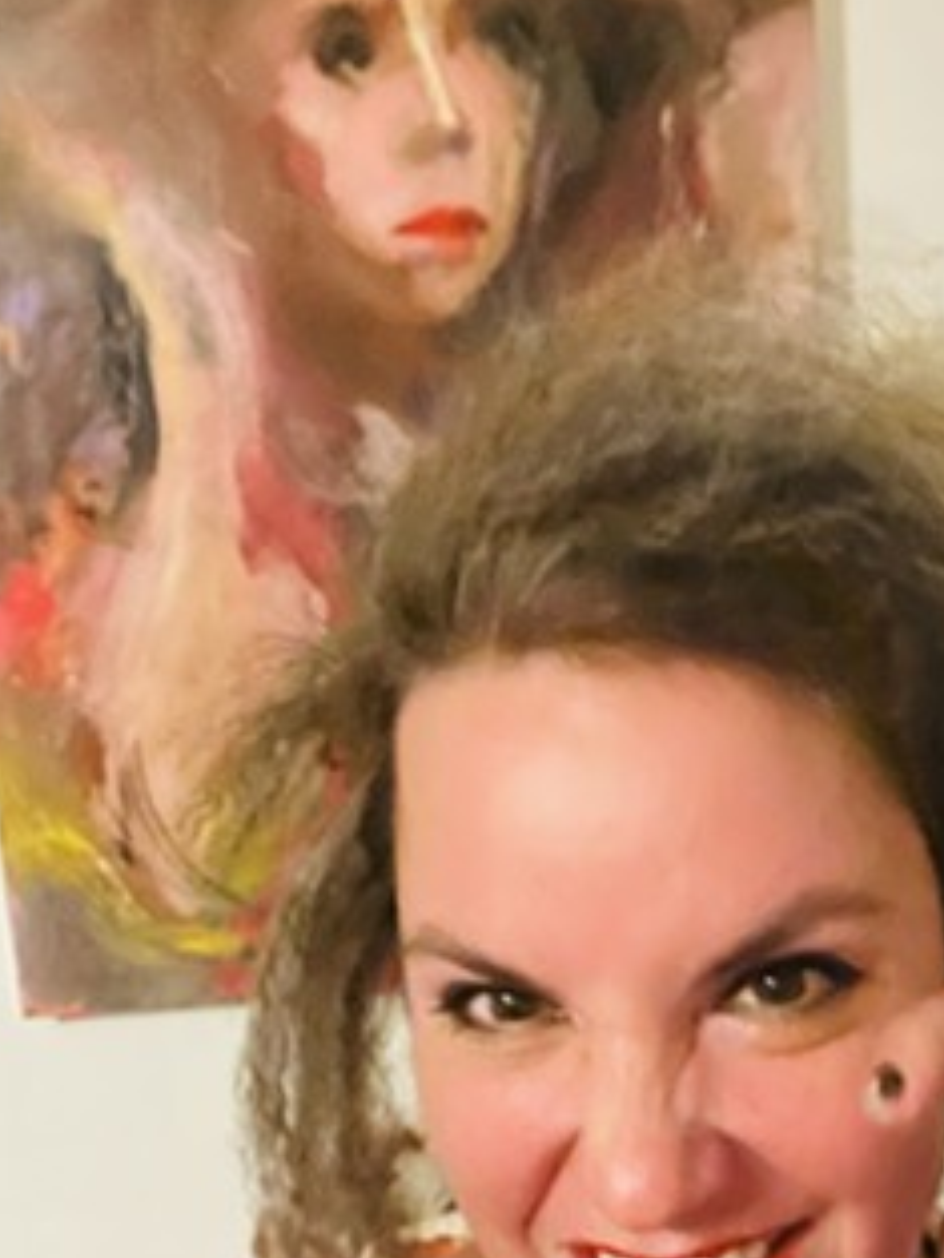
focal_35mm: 46
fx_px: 1671
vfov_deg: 40.2
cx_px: 659
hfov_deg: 31.2
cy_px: 932
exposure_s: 1/15
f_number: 2.2
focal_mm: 2.7
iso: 1250
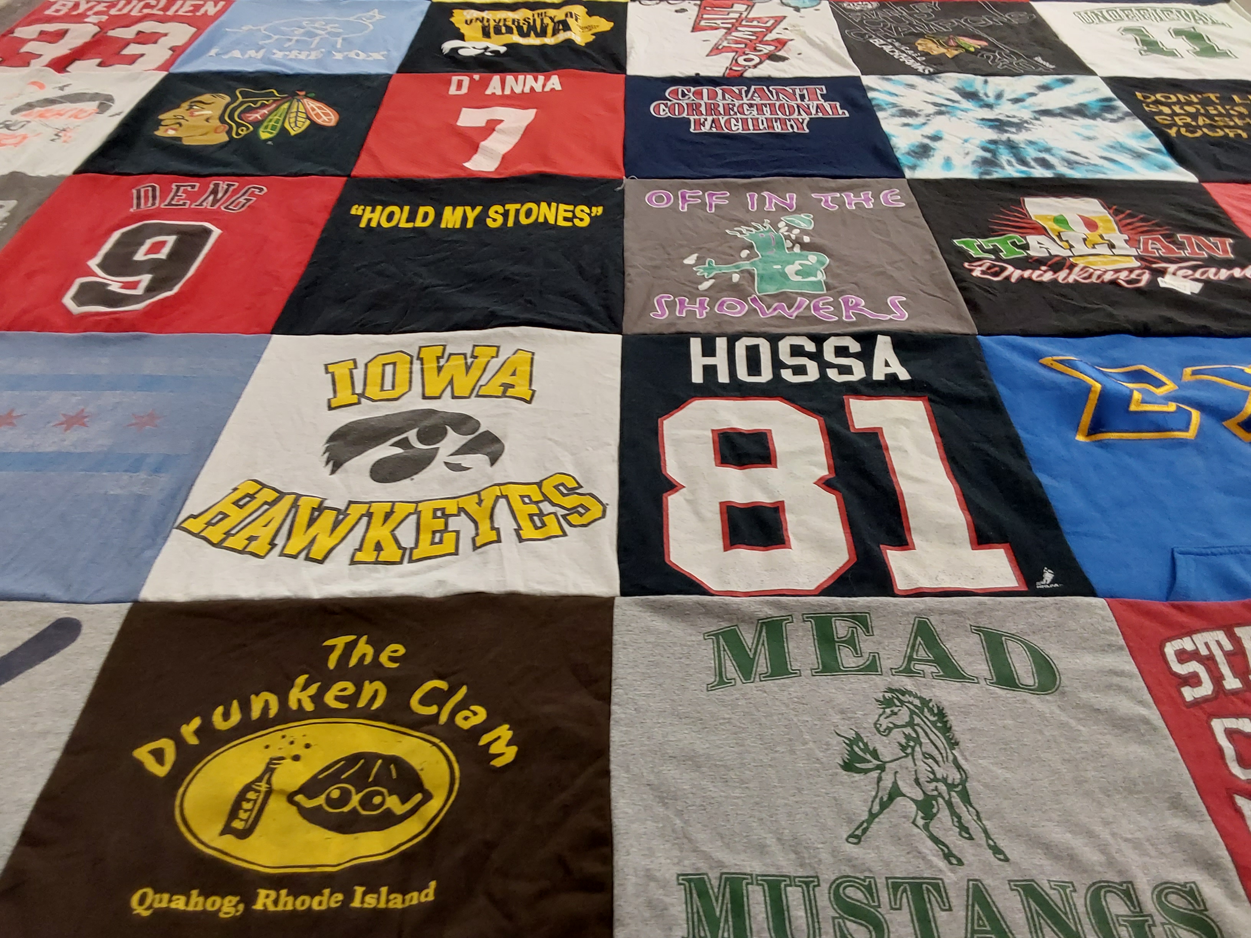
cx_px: 626
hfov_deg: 63.4
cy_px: 469
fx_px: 1012
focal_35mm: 28
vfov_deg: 49.7
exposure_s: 1/60
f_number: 1.9
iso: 100
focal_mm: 2.91
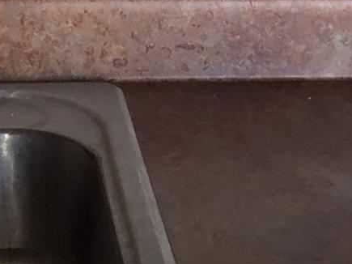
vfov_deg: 6.8
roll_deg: +0.5
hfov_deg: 9.8
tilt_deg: -3.9
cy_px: -480
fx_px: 2033
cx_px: -61
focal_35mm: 200
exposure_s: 1/30
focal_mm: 4.15
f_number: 2.2
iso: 50
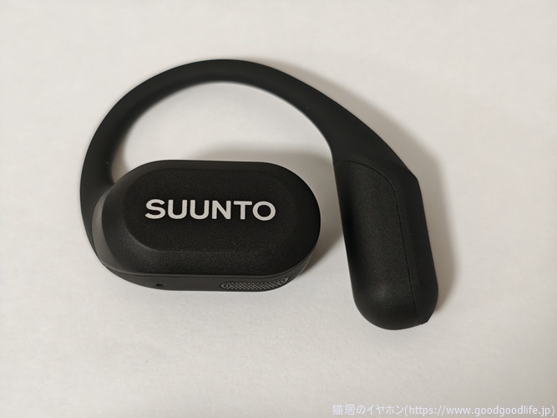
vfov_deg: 28.0
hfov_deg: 36.8
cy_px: 209
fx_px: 837
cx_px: 278
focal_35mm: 52
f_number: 1.5
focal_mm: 4.94
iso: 250
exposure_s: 1/100
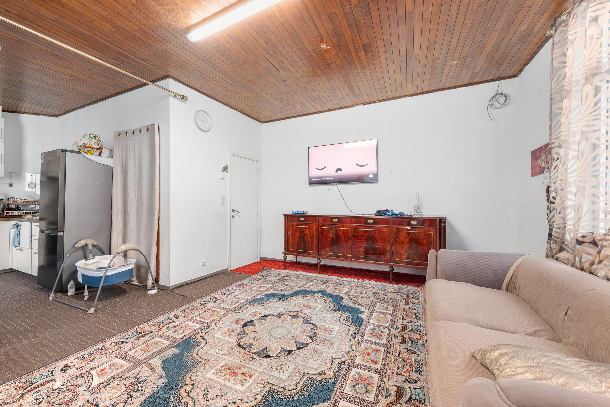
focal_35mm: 14
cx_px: 305
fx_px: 237
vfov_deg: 81.2
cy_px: 204
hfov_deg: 104.3
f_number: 11
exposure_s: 8
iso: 250
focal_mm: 14
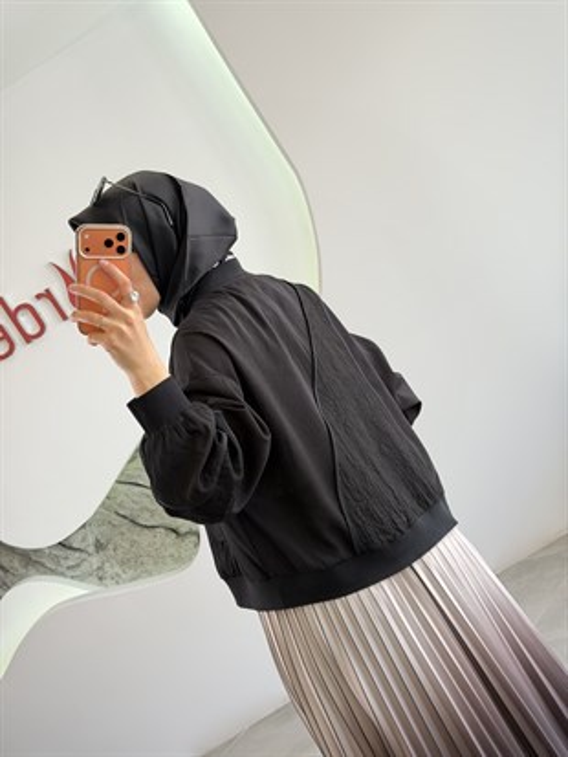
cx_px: 284
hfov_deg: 30.3
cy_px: 378
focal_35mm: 48
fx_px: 1050
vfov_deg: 39.6
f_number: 1.78
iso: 64
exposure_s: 1/121
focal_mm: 6.76
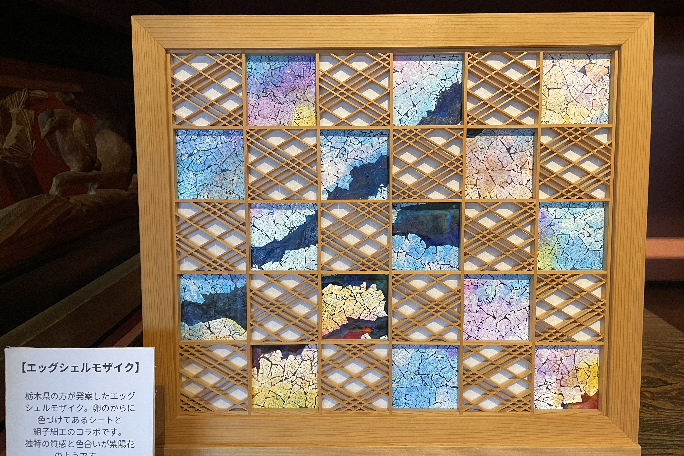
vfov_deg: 46.3
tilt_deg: -13.8
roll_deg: -0.2
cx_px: 345
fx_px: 532
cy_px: 254
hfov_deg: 65.5
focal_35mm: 28
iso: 200
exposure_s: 1/60
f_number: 1.6
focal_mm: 4.2
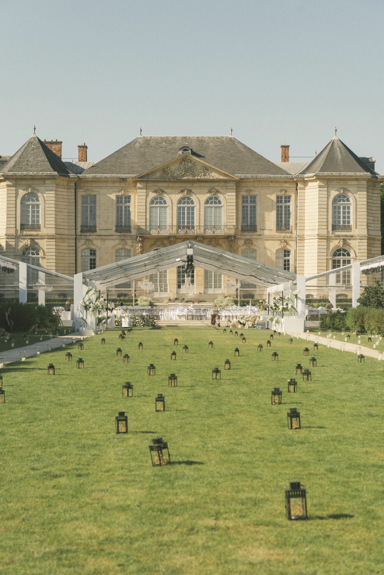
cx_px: 192
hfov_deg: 20.9
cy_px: 288
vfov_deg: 30.9
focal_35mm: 65
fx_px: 1039
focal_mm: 65
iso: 250
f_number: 4.5
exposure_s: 1/2000
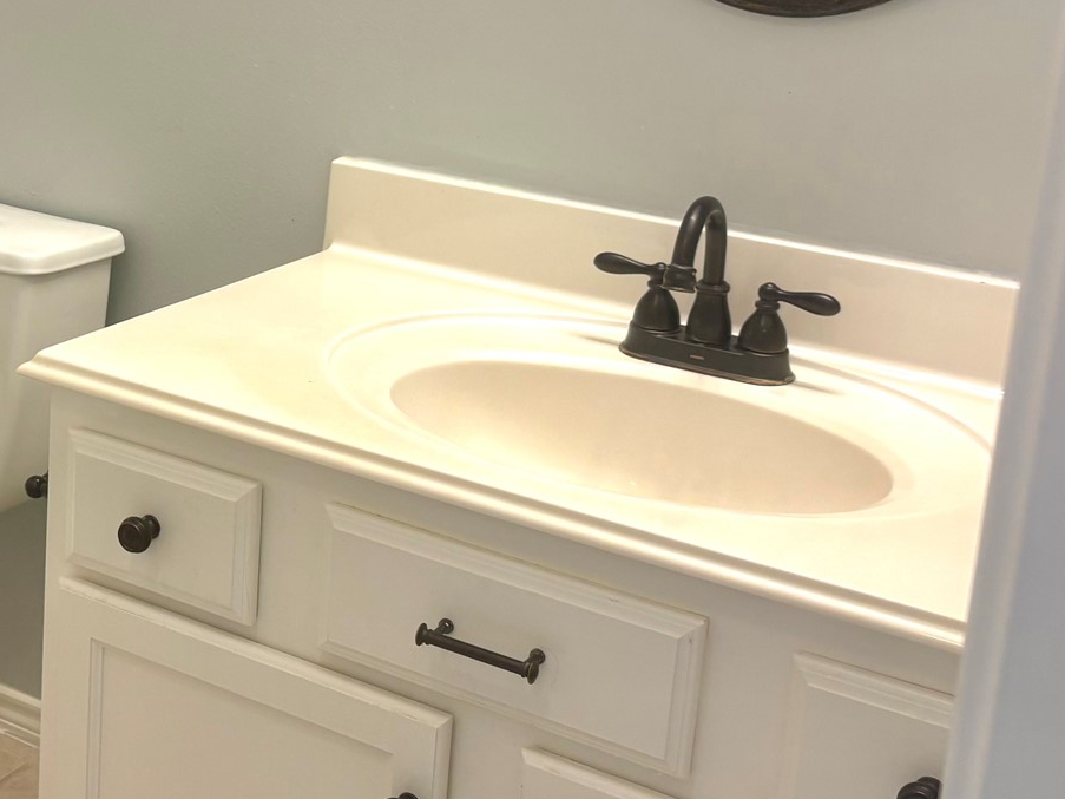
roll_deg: -2.0
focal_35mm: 59
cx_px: 183
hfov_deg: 31.7
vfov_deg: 24.6
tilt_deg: -14.2
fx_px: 1815
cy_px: 209
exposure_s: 1/60
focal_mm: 5.96
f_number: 1.6
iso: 80
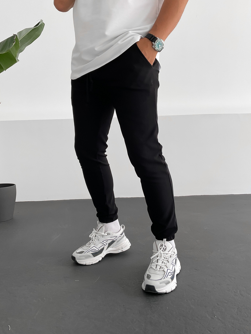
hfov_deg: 44.2
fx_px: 309
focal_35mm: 32
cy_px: 153
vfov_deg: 56.7
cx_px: 122
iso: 25
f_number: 1.8
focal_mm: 3
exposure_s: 1/120
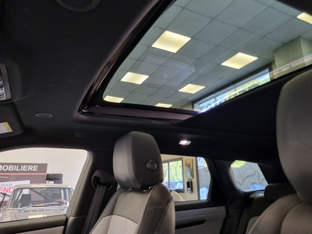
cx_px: 153
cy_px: 116
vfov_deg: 51.4
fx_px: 243
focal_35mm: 27
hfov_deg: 65.3
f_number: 1.8
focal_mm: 5.4
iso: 320
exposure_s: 1/50
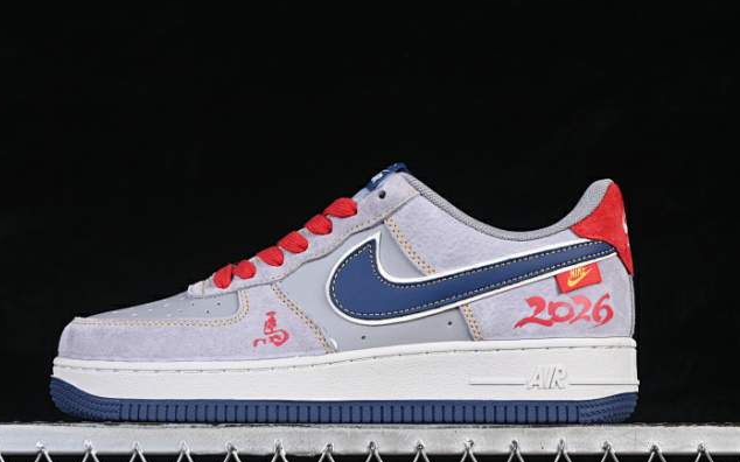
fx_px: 1774
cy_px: 247
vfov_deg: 14.8
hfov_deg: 23.6
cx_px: 358
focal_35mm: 88
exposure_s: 1/80
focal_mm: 50
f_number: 7.1
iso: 160
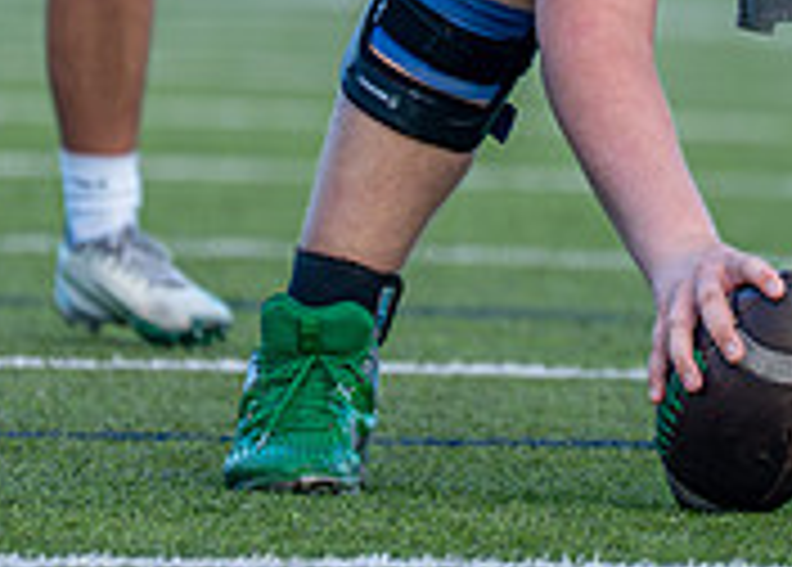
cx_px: 770
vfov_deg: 1.7
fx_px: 18616
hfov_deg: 2.4
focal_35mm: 827
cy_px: -138
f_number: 2.8
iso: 500
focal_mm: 194
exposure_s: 1/1250
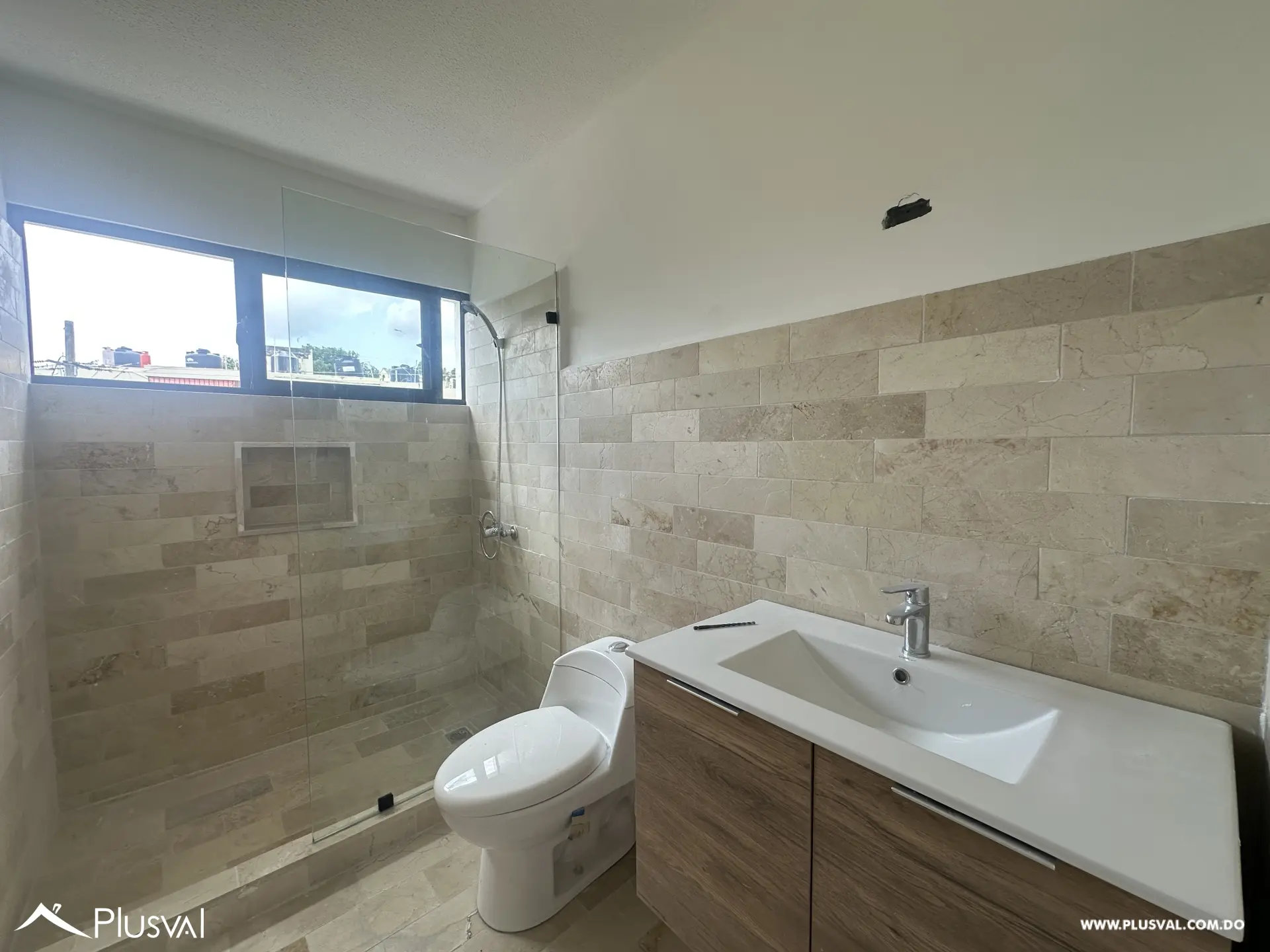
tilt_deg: -3.4
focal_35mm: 14
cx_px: 635
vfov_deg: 85.7
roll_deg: +0.1
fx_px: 514
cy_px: 476
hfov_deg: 102.1
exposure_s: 1/133
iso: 40
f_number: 2.2
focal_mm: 2.22
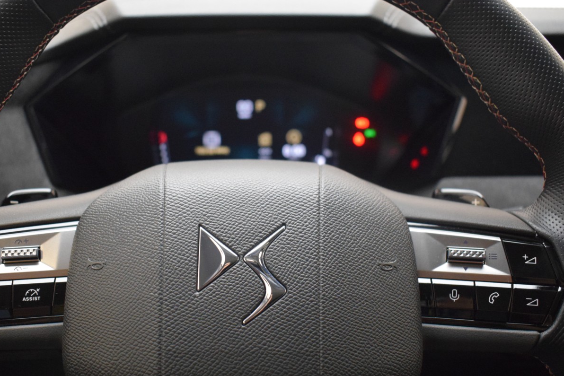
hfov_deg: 48.7
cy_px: 196
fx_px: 621
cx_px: 242
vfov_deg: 33.7
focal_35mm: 40
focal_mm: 21
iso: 3200
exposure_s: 1/60
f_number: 3.8
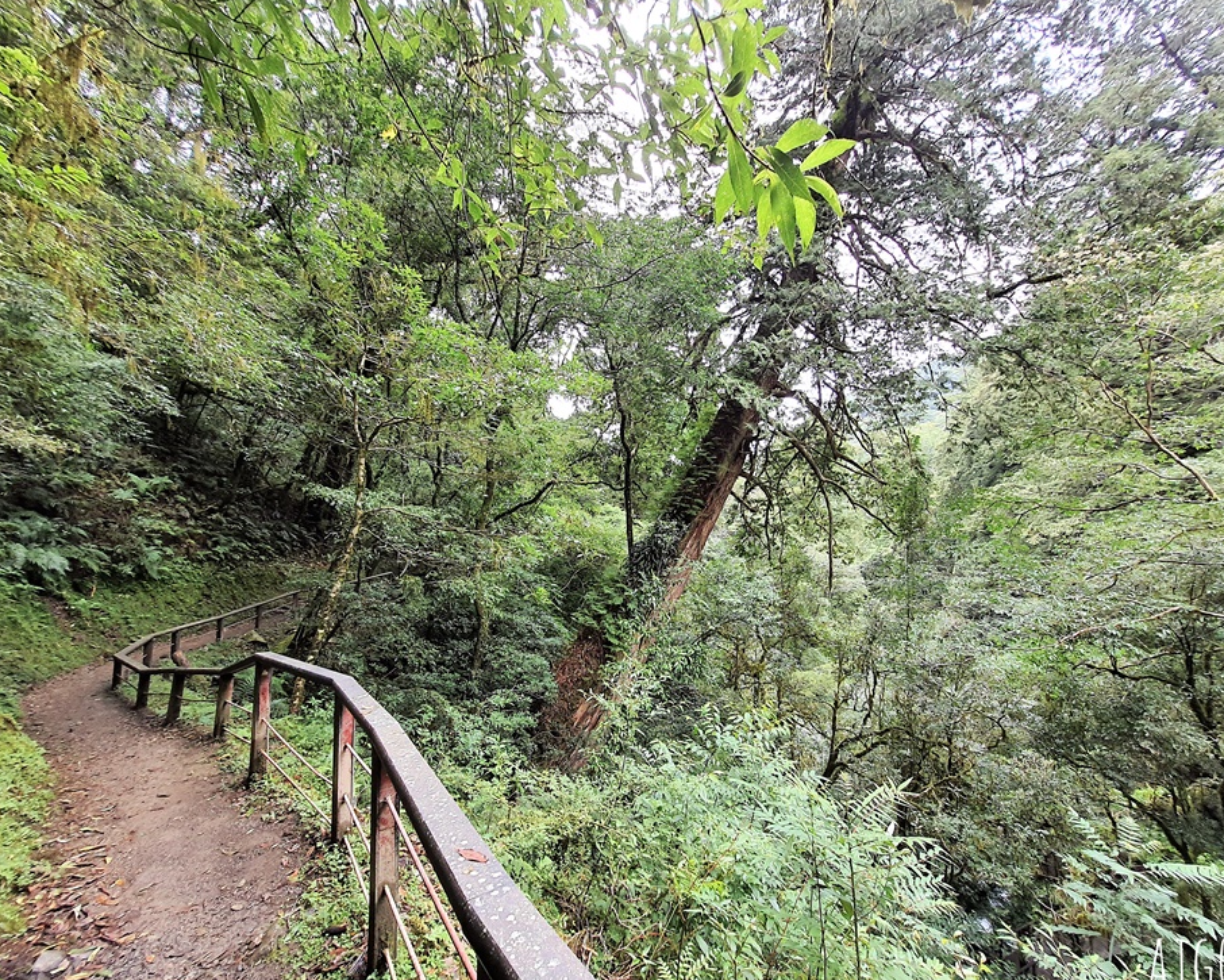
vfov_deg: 88.0
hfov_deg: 100.7
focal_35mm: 14
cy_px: 504
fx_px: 507
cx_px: 627
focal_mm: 1.74
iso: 64
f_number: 2.2
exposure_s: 1/120
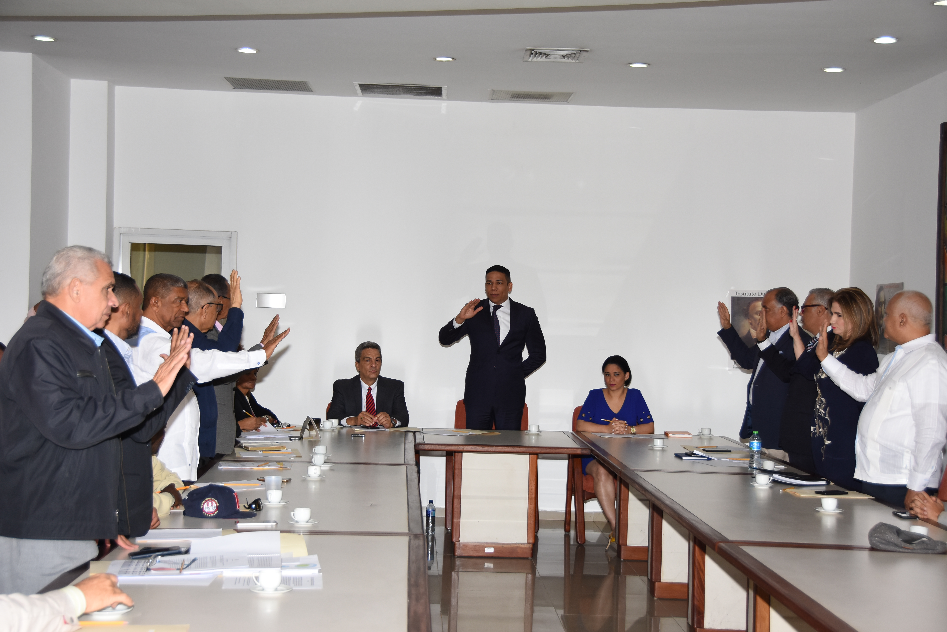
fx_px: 1421
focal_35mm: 54
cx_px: 474
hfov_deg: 36.9
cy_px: 316
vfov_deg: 25.1
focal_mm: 36
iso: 640
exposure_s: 1/250
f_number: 4.2
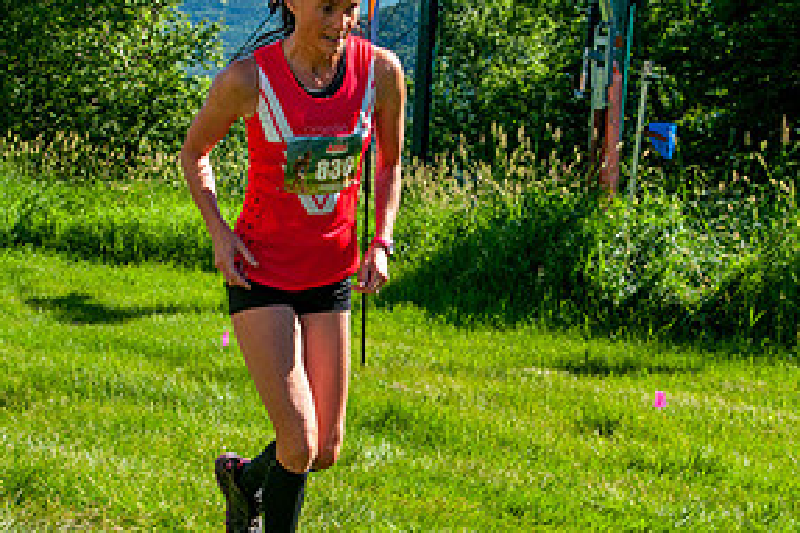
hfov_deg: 25.4
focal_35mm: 80
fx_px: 1777
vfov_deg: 17.0
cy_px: 315
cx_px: 400
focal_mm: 34
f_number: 8
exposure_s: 1/400
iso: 200
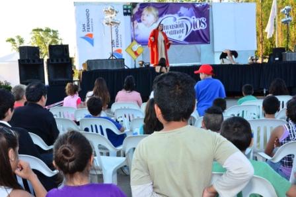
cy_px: 98
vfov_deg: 34.1
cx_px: 148
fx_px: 320
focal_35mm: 39
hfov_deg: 49.6
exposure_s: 1/60
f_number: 11
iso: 800
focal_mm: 26
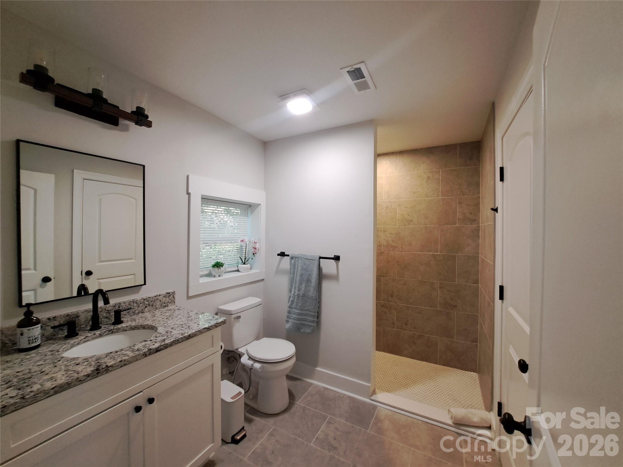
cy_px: 234
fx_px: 234
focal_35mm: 13
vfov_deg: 89.9
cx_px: 312
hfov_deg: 106.2
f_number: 2.2
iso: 250
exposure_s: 1/50
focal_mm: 1.74
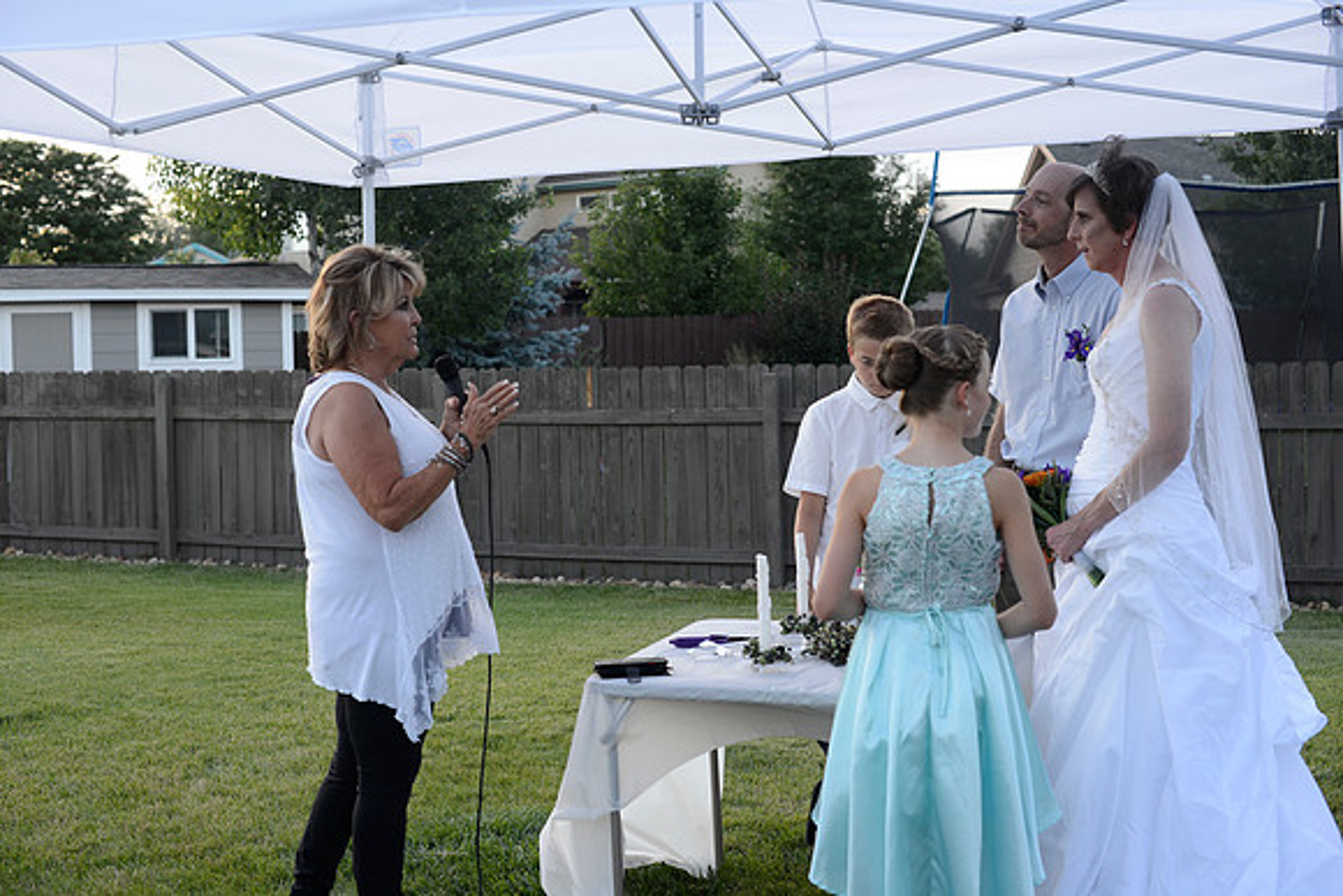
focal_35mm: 50
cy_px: 448
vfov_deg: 27.0
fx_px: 1866
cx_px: 672
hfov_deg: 39.6
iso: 200
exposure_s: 1/200
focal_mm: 50
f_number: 4.5
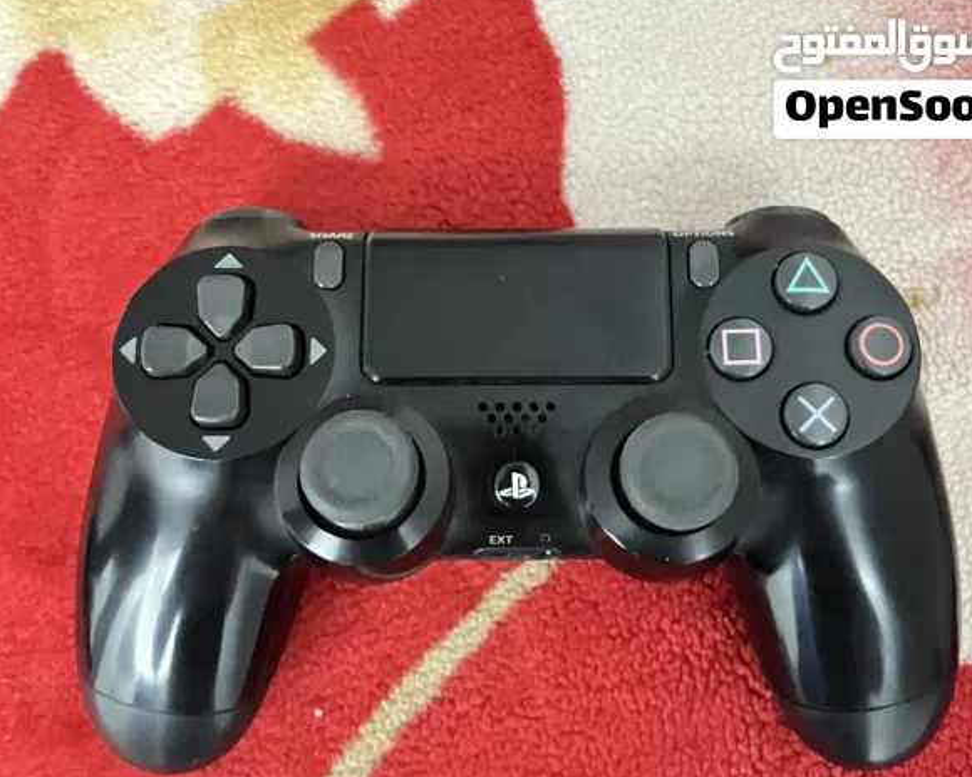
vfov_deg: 51.5
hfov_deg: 62.1
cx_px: 521
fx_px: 805
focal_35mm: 28
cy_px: 380
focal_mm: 5.1
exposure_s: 1/15
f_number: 1.6
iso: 5000
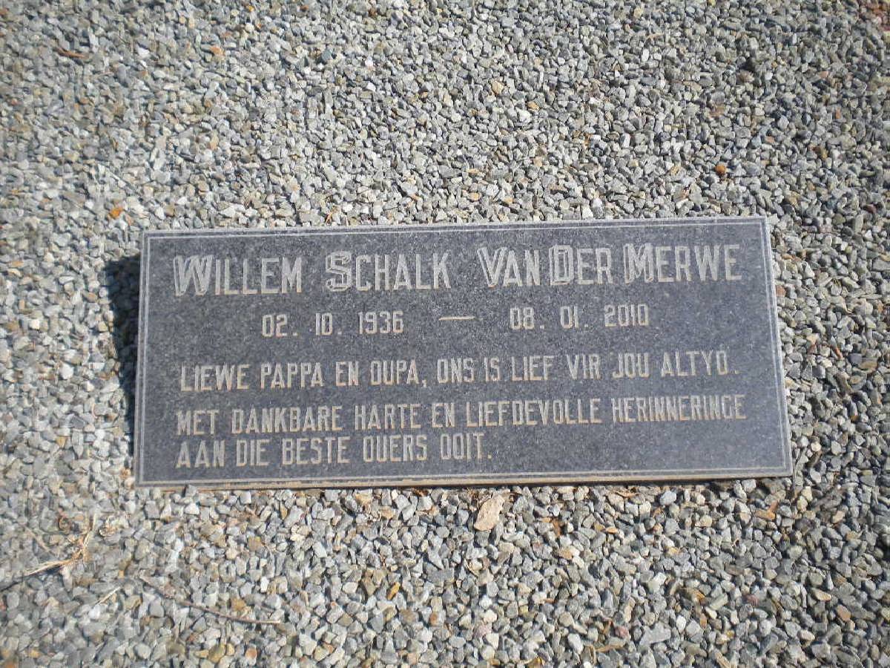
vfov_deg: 35.1
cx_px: 445
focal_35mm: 41
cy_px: 334
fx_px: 1054
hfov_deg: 45.8
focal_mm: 7.4
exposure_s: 1/513
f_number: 4.9
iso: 80
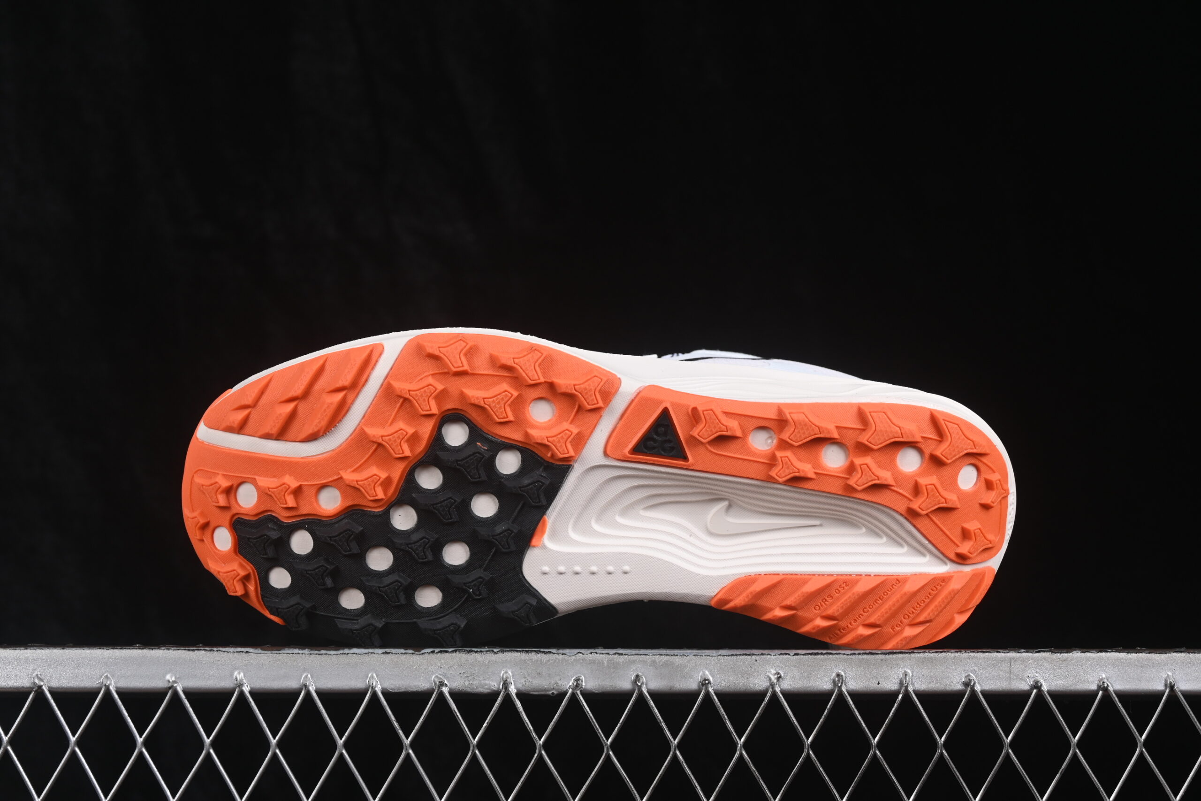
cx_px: 600
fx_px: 2502
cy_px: 400
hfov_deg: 27.0
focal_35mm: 75
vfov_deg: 18.2
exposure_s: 1/80
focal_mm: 50
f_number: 8
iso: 160
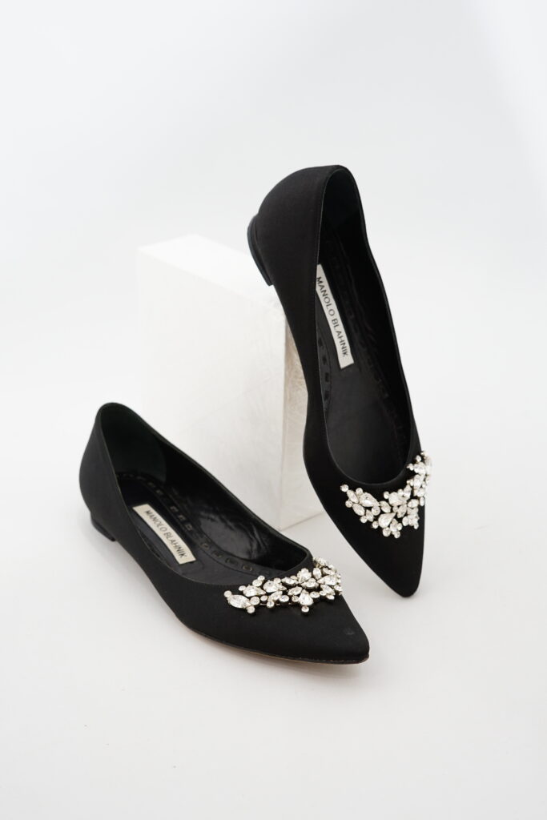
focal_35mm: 50
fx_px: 1139
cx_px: 274
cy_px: 410
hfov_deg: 27.0
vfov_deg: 39.6
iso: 640
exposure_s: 1/15
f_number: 6.3
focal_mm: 50
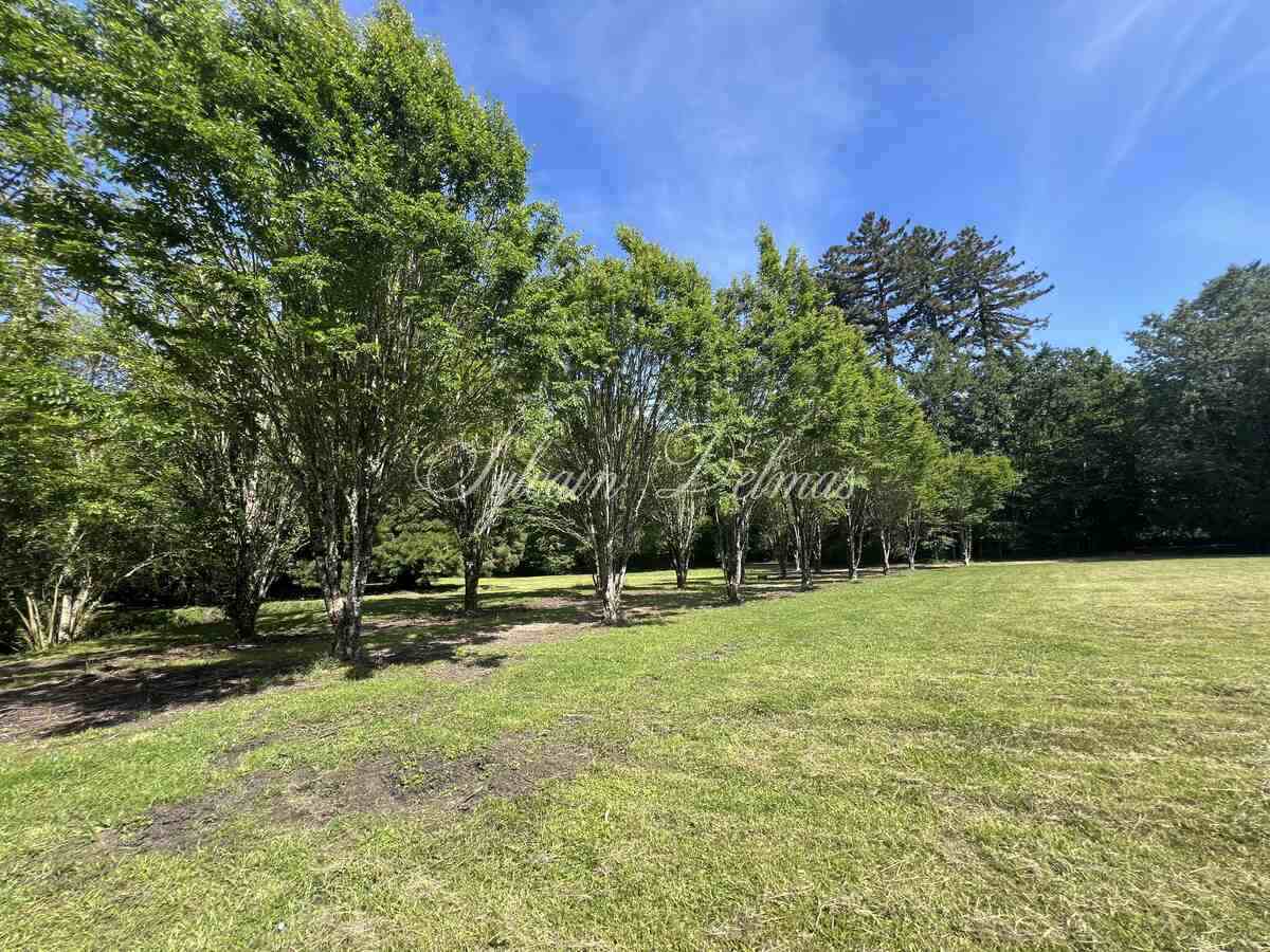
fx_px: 477
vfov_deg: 89.9
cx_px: 635
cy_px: 476
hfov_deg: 106.2
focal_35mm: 13
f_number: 1.8
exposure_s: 1/479
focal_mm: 1.57
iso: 32
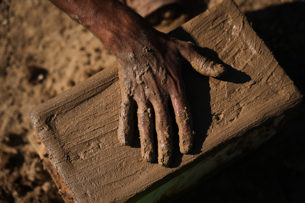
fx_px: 593
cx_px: 152
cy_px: 102
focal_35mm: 70
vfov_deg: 19.5
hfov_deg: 28.8
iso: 100
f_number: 2.8
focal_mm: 70
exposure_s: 1/5000
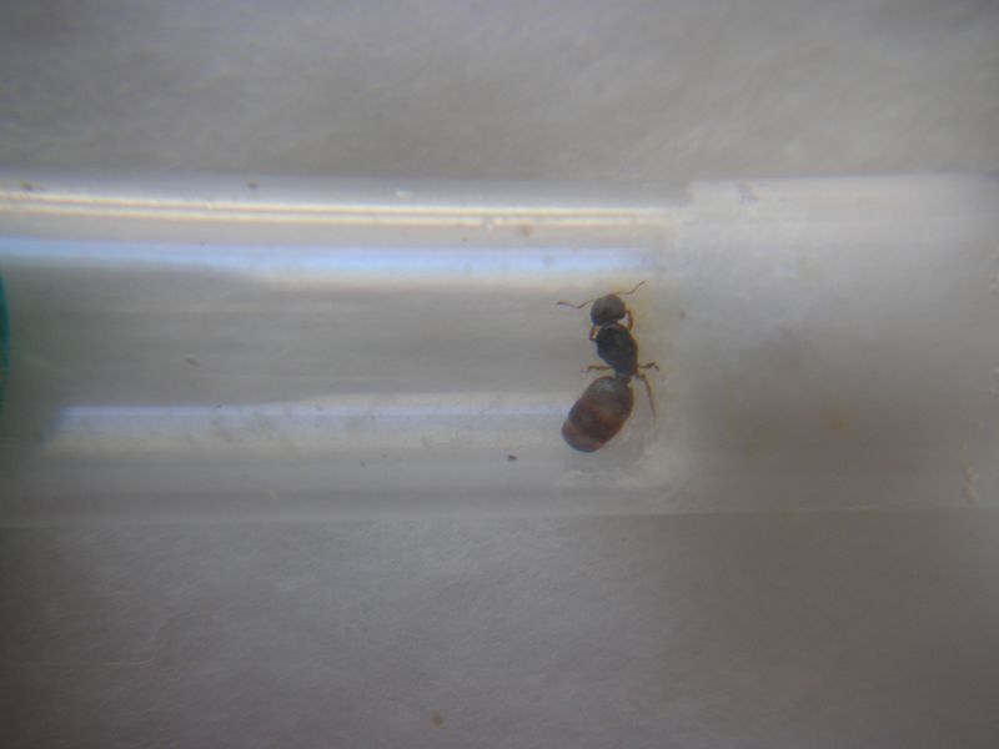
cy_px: 374
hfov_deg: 52.6
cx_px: 500
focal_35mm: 35
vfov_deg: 40.7
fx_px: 1010
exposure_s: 1/118
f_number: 3
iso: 50
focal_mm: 5.8
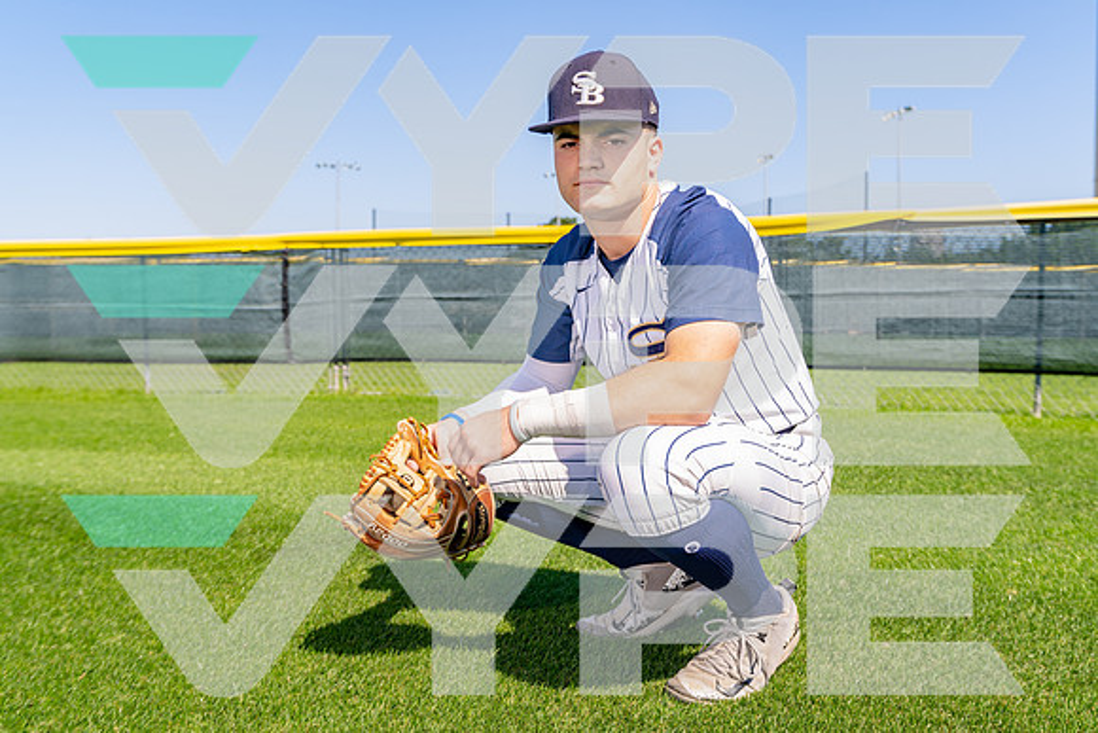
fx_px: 1037
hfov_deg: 55.8
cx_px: 549
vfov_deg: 38.9
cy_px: 366
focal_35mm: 34
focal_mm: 34
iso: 100
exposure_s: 1/500
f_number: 5
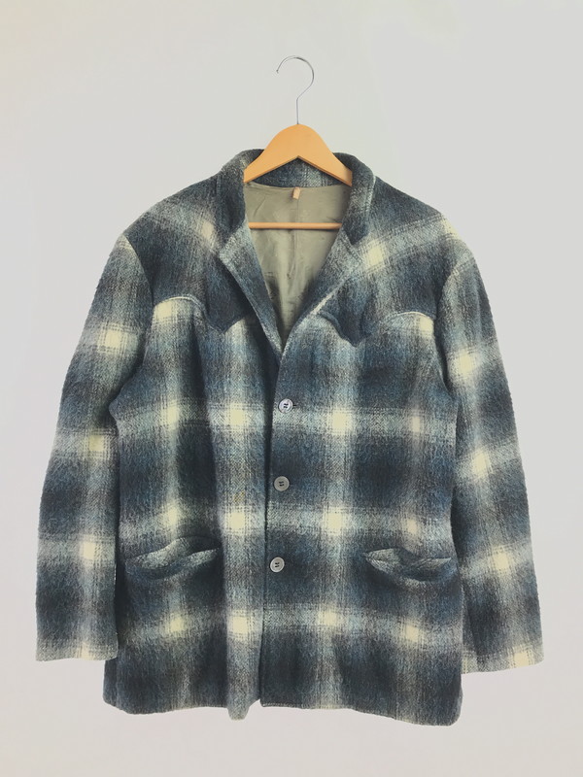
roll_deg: -3.5
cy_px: 388
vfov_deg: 63.4
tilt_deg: -22.2
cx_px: 292
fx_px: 629
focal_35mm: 28
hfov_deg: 49.7
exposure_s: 1/100
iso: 25
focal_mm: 3.99
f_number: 1.8
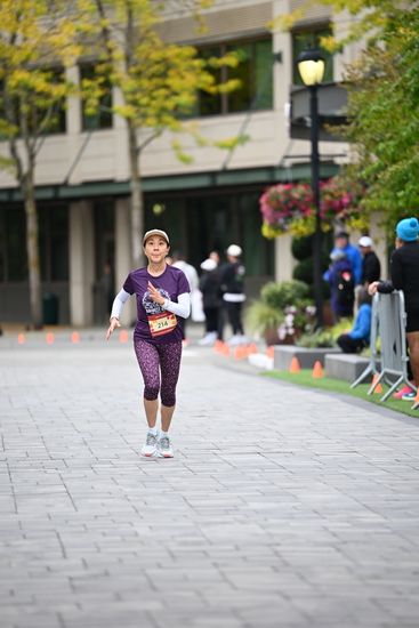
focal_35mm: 200
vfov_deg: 10.3
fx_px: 3489
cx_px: 210
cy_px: 314
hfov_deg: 6.9
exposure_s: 1/2000
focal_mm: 200
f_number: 2.8
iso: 640
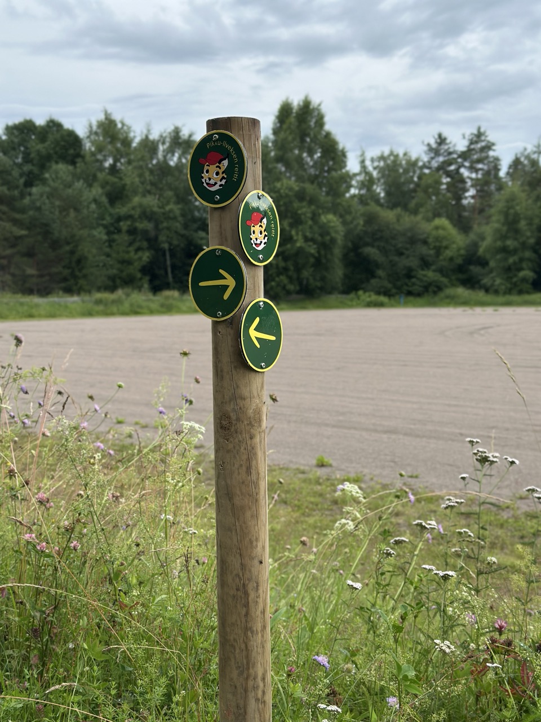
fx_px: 1000
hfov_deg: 30.3
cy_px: 361
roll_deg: +0.8
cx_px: 270
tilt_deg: -4.2
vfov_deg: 39.7
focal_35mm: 48
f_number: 1.78
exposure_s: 1/2597
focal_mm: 6.86
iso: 80
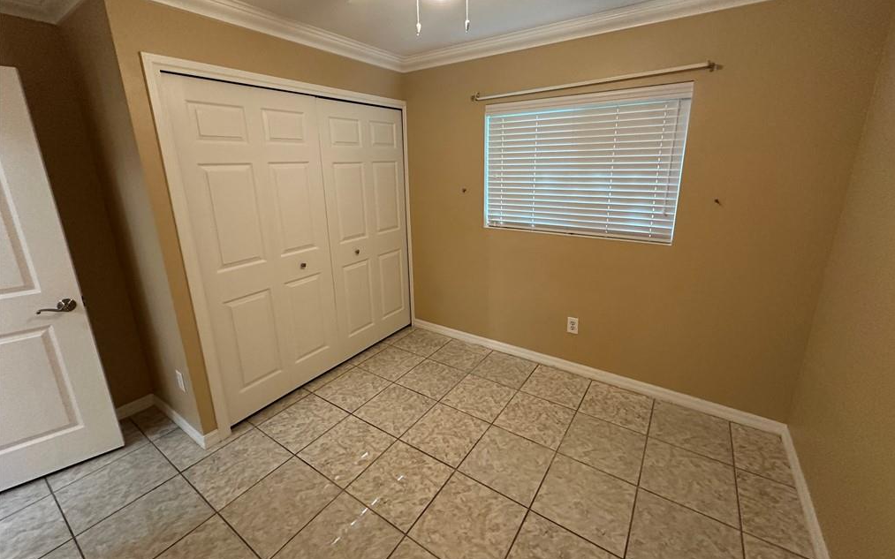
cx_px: 451
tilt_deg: -14.4
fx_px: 366
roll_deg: +0.2
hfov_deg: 101.5
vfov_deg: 74.6
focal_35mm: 15
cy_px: 253
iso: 400
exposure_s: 1/60
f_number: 2.2
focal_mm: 2.22
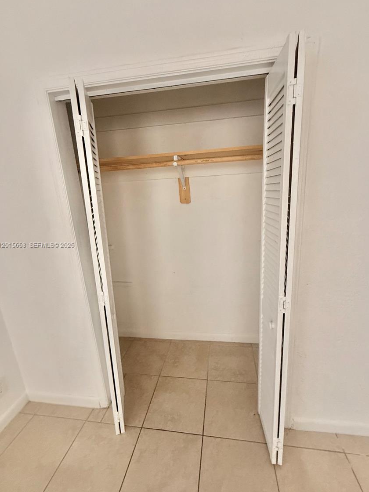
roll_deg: +2.5
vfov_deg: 98.2
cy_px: 246
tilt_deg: -12.4
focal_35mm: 15
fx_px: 213
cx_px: 190
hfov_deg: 81.7
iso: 320
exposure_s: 1/77
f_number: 2.2
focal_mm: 2.22
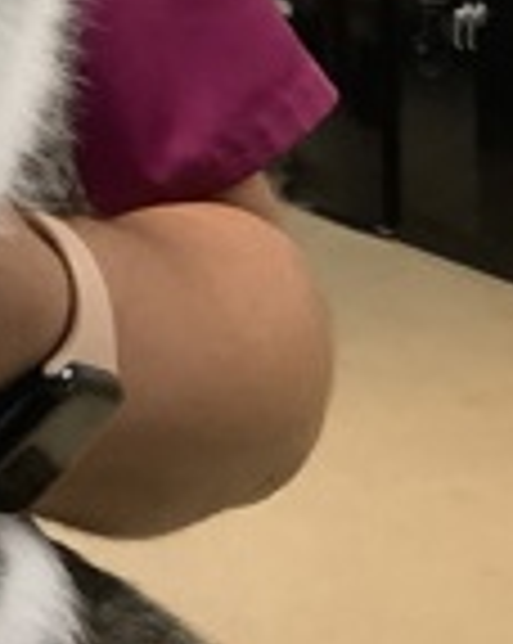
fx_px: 1693
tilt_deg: -1.8
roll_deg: +2.5
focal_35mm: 89
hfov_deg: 16.7
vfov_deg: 20.1
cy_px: -135
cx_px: -43
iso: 250
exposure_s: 1/60
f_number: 2.4
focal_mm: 3.3
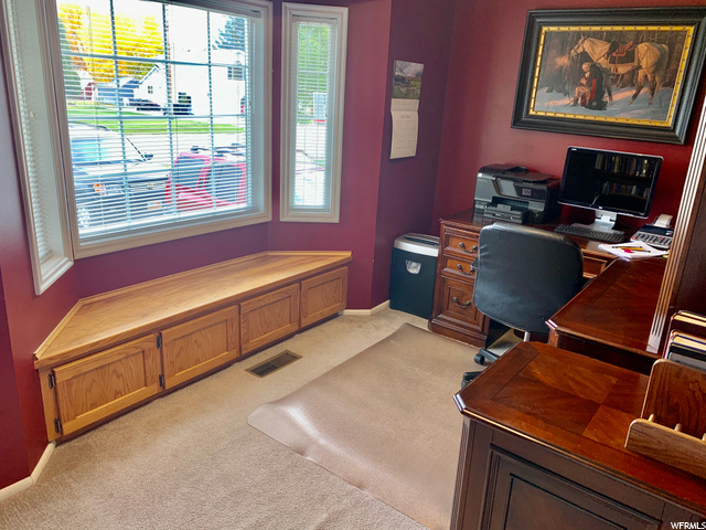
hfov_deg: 67.3
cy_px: 265
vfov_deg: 53.1
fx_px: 530
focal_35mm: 26
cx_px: 353
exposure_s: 1/122
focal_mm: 4.25
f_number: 1.8
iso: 64
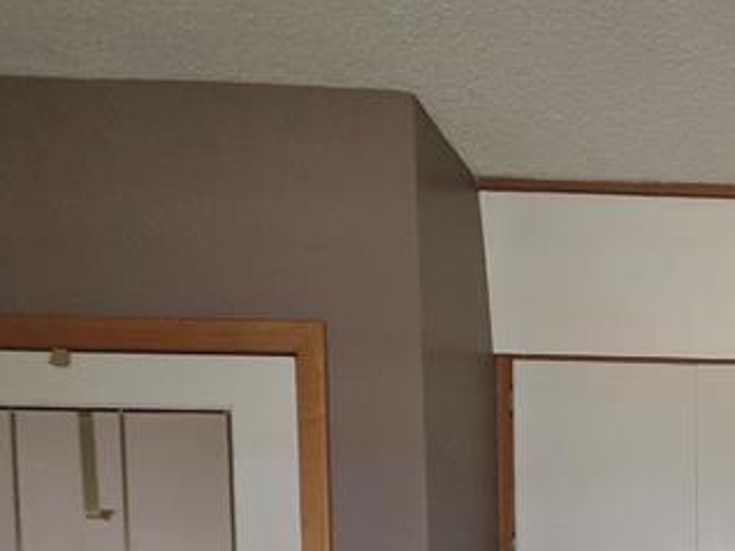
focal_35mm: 42
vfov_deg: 27.0
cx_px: 902
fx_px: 892
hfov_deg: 34.7
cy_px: 773
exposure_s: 1/240
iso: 500
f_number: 1.9
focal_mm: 2.2
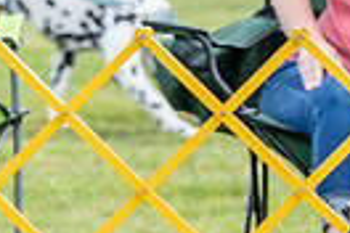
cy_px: 43
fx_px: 9177
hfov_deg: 2.2
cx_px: 455
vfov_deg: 1.5
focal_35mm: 944
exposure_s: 1/640
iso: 400
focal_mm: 170
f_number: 4
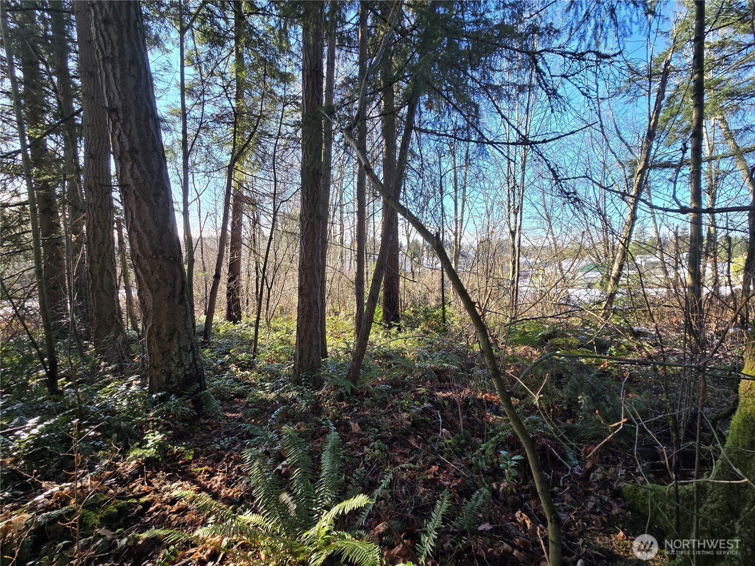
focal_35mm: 13
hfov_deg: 106.2
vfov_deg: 89.9
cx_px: 378
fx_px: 284
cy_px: 283
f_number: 2.2
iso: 50
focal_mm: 2.2
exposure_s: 1/253
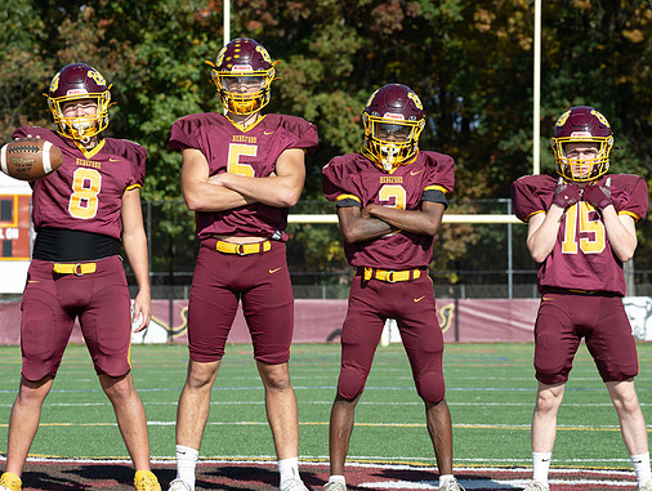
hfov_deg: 13.6
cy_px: 264
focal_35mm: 145
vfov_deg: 10.3
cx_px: 333
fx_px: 2735
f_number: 5.6
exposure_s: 1/250
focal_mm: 101
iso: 80
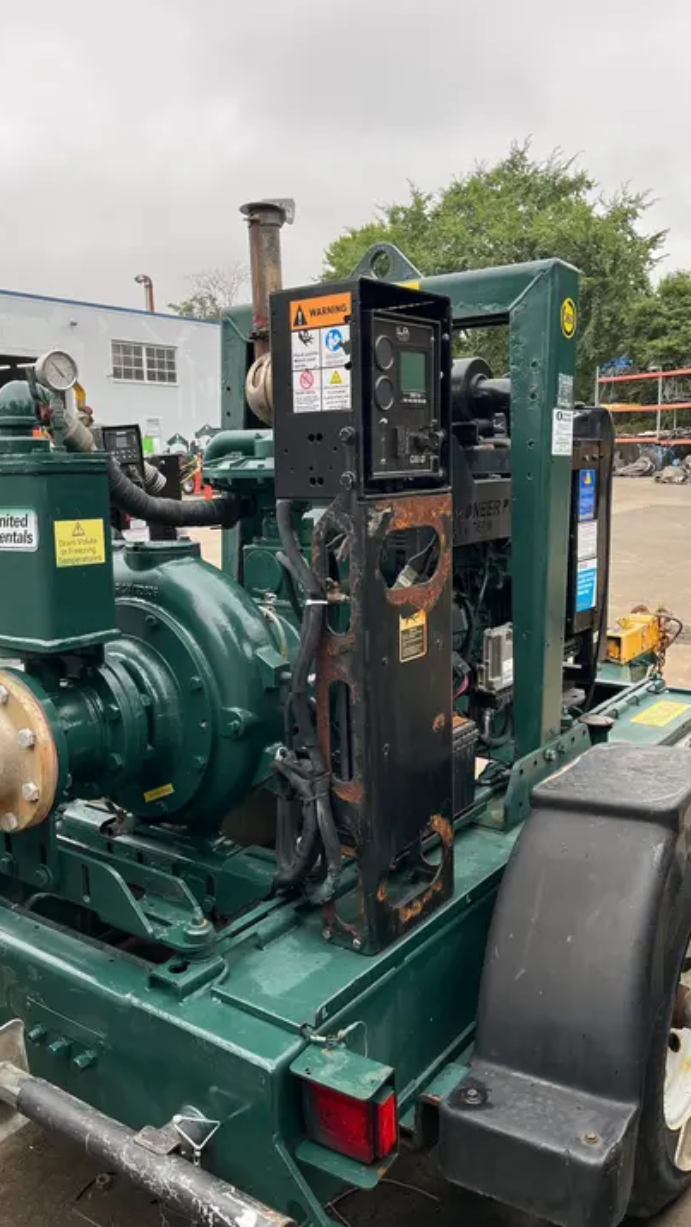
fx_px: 944
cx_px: 312
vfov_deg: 66.1
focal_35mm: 29
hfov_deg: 40.2
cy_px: 601
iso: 40
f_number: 1.6
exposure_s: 1/188
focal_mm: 5.1
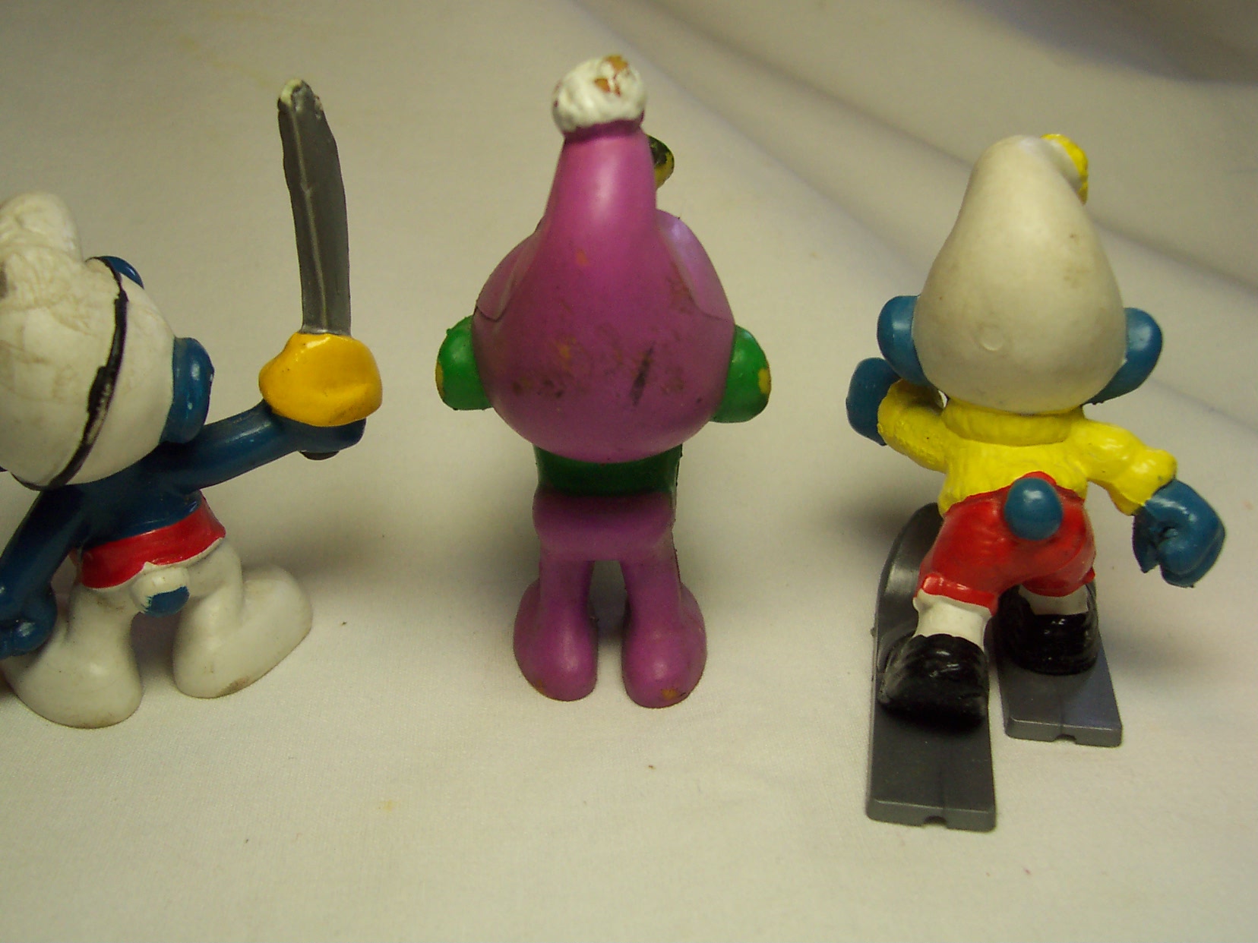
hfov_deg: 50.1
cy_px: 472
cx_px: 629
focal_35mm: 37
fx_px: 1345
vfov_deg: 38.7
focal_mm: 5.6
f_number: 2.8
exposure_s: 1/180
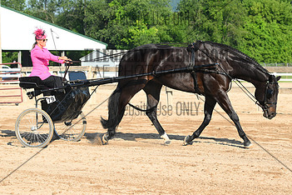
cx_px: 156
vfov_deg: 11.0
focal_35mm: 124
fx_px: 1006
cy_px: 62
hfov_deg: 16.5
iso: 250
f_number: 5
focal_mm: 75
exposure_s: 1/1166
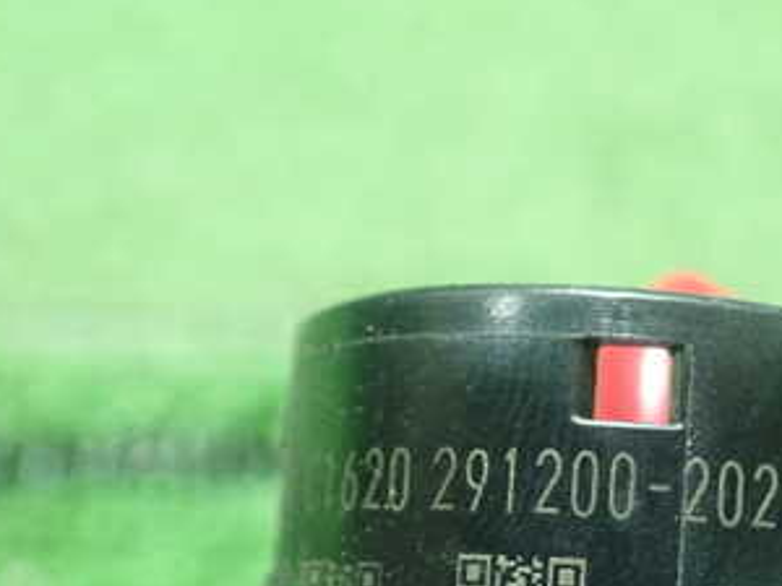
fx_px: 1355
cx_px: 623
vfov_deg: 24.0
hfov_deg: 31.4
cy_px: 471
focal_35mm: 60
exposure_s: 1/80
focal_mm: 5.5
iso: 800
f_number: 2.3
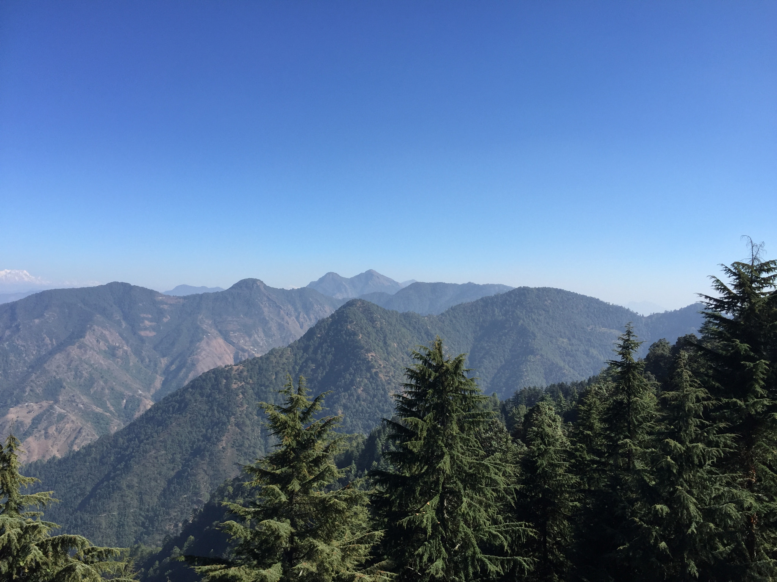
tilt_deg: +0.0
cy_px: 291
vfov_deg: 48.2
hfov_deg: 61.7
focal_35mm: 29
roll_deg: -1.2
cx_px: 388
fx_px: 651
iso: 32
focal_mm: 4.15
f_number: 2.2
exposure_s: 1/1721
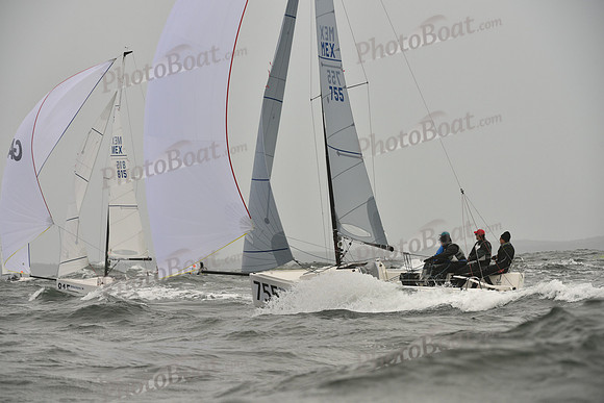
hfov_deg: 10.3
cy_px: 202
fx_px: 3356
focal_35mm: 200
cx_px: 302
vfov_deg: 6.9
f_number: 7.1
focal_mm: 200
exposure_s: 1/1250
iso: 400
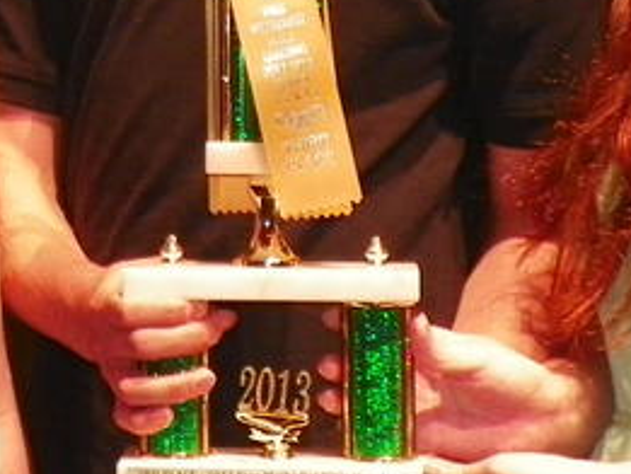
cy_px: -133
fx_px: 2863
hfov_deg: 12.4
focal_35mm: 157
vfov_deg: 9.3
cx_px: -46
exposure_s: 1/30
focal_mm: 7.1
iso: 200
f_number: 3.2
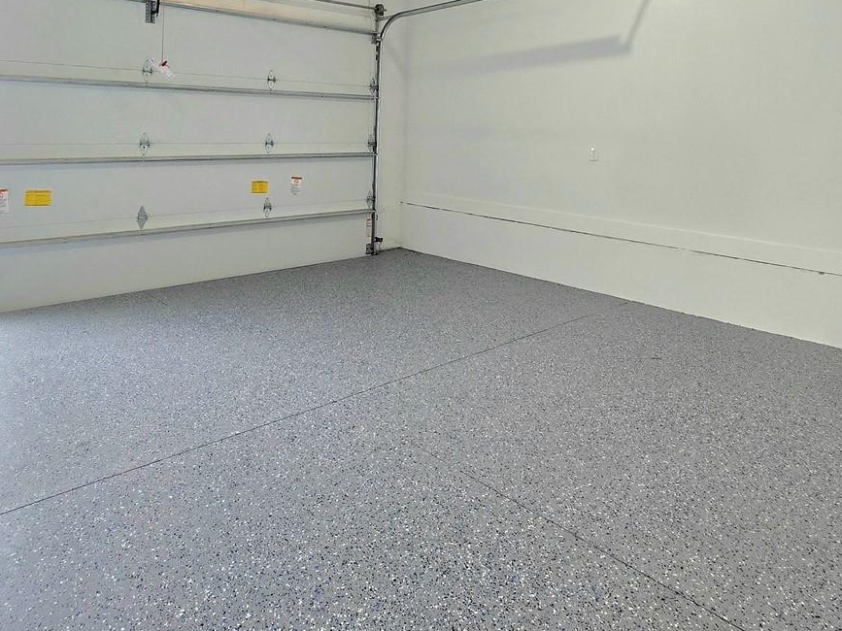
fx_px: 584
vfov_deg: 52.5
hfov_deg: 71.6
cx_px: 402
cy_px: 112
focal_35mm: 24
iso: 320
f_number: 2.2
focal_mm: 2.2
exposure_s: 1/101
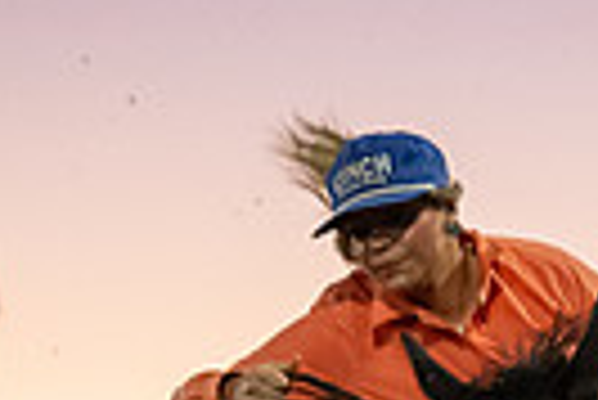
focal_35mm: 406
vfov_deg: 3.4
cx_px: 690
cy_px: 763
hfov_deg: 5.1
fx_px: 6751
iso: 5000
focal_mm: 70
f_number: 2.8
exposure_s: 1/400
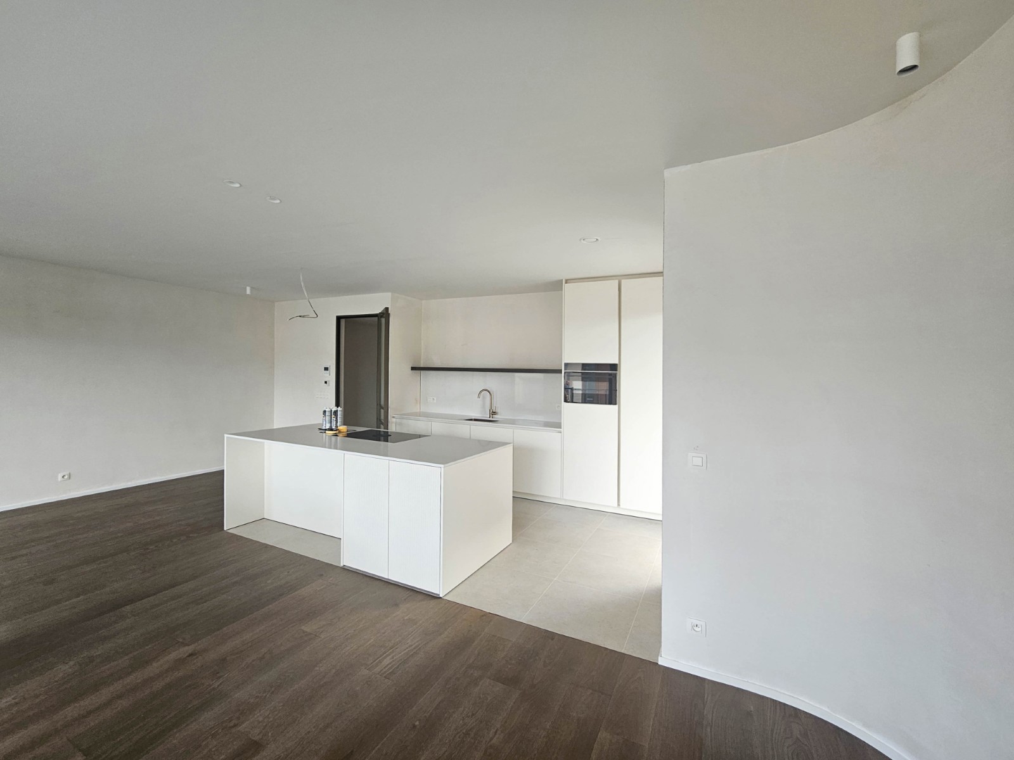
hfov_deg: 106.2
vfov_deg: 89.9
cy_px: 380
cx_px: 507
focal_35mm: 13
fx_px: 381
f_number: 2.2
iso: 50
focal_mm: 2.2
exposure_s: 1/60
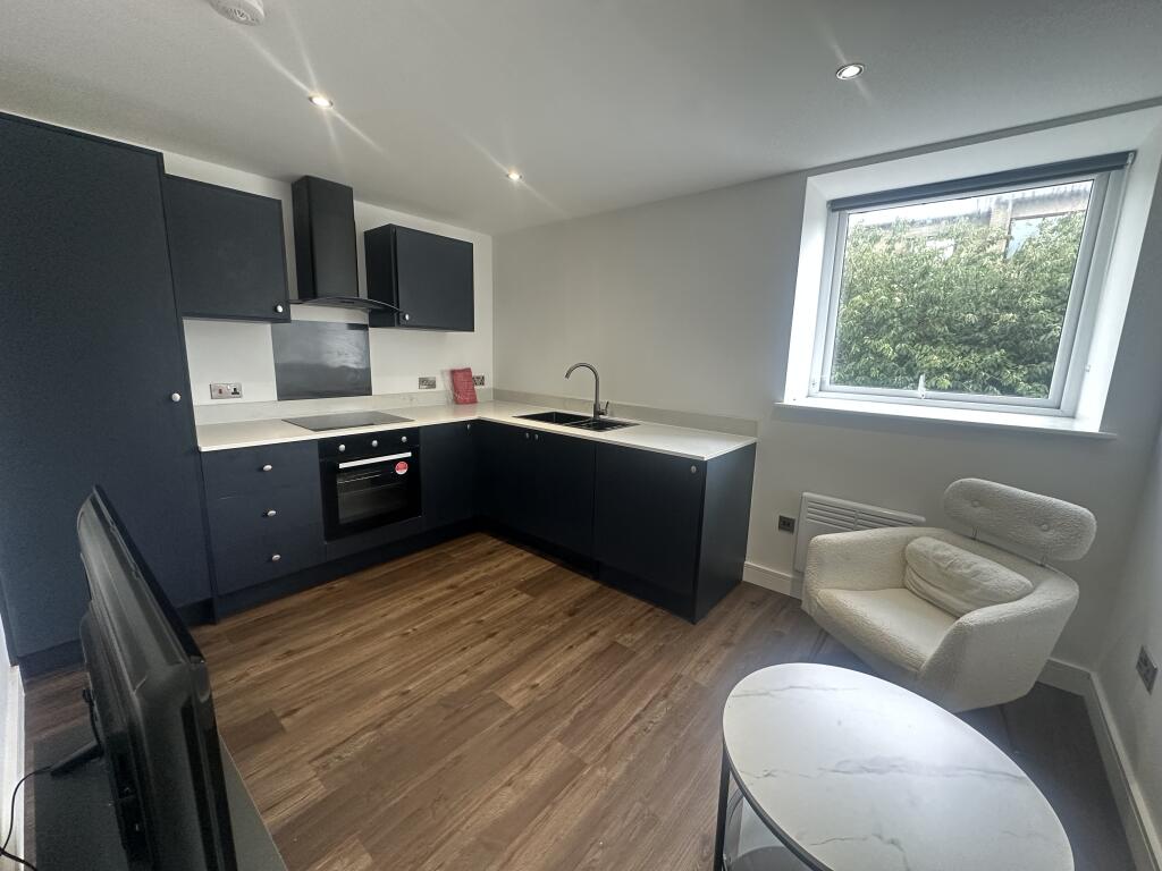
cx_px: 581
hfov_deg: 102.1
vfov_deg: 85.7
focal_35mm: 14
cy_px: 436
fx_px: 470
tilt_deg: -10.0
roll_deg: -1.3
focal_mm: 2.22
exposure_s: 1/99
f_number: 2.2
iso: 250
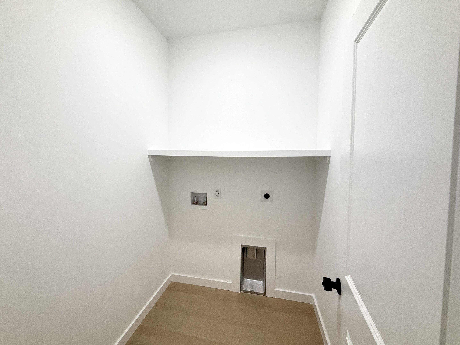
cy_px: 162
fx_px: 199
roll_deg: +0.1
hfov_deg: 98.1
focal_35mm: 15
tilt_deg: -2.5
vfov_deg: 81.7
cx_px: 223
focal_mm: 2.22
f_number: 2.2
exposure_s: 1/120
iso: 250
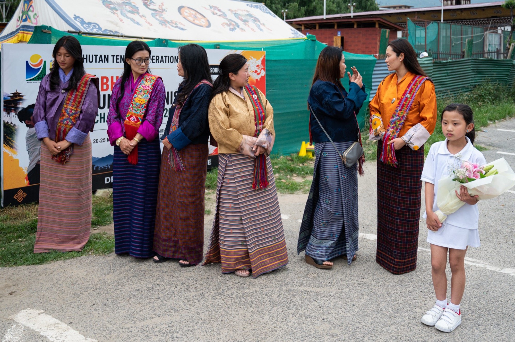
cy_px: 171
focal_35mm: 35
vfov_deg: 37.8
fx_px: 500
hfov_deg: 54.5
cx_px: 258
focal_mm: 35
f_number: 4
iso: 640
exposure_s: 1/640
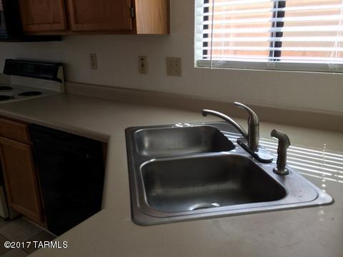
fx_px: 287
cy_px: 128
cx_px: 172
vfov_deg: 48.2
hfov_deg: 61.7
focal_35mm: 29
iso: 32
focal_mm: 4.15
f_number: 2.2
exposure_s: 1/266
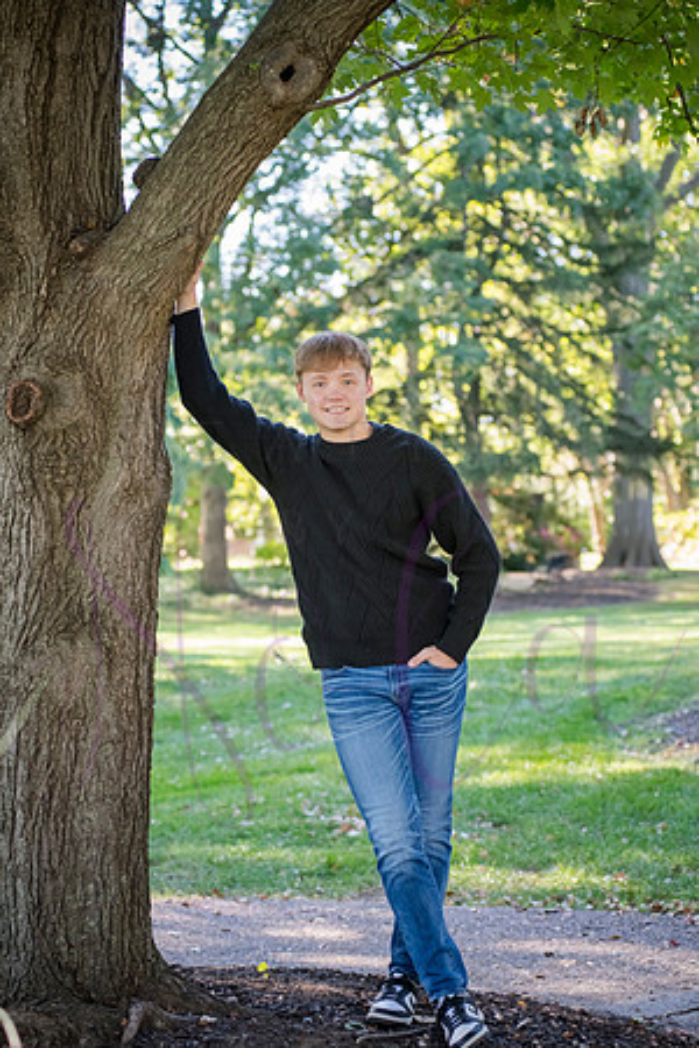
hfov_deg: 17.1
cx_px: 350
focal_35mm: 80
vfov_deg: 25.4
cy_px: 524
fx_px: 2330
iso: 800
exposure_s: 1/250
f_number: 4
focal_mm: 80
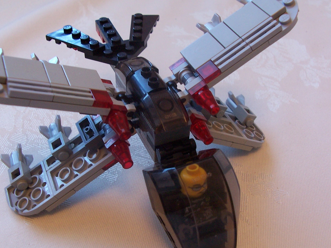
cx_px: 159
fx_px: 411
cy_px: 125
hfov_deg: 43.8
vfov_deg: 33.6
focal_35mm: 43
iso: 140
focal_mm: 6
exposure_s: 1/15
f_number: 2.8
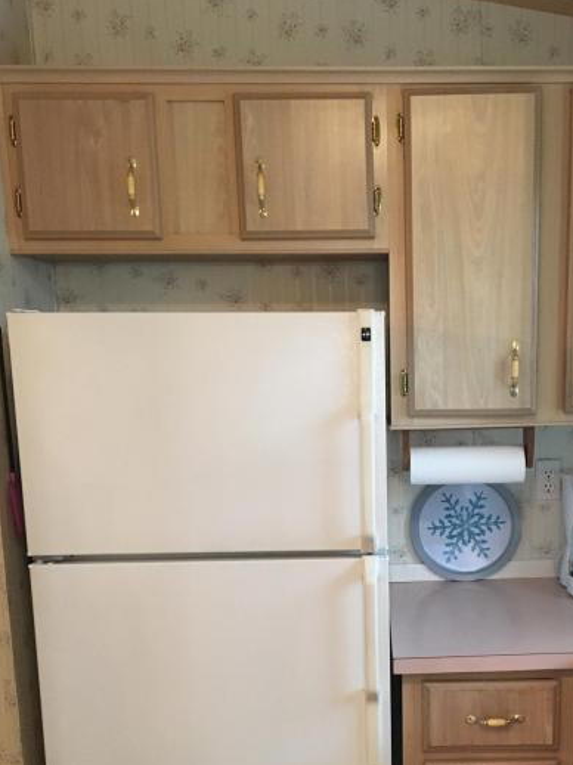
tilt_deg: -13.1
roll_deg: +1.9
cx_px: 400
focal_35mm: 43
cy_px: 538
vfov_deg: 43.0
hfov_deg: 33.2
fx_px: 950
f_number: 2.2
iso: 200
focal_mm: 4.15
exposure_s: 1/30
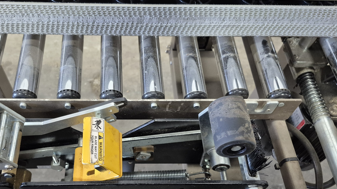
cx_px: 131
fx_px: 313
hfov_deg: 56.1
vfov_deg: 33.4
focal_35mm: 35
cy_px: 126
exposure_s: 1/120
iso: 1000
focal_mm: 5.4
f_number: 1.8
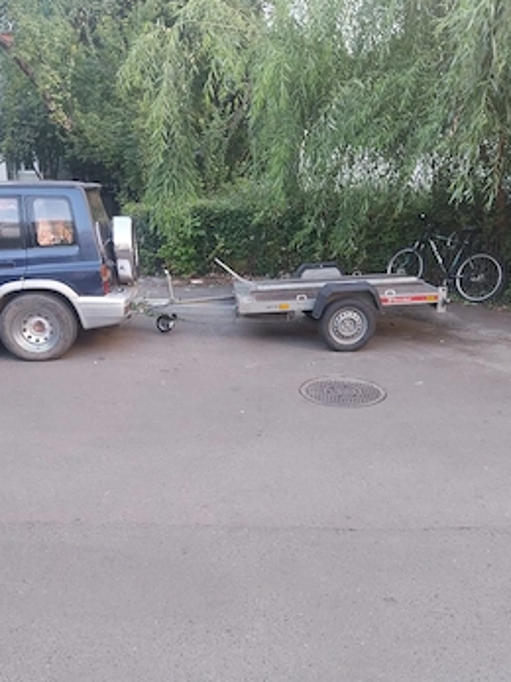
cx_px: 254
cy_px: 352
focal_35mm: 30
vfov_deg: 60.0
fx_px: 591
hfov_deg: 46.8
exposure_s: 1/50
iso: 64
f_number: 1.8
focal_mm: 4
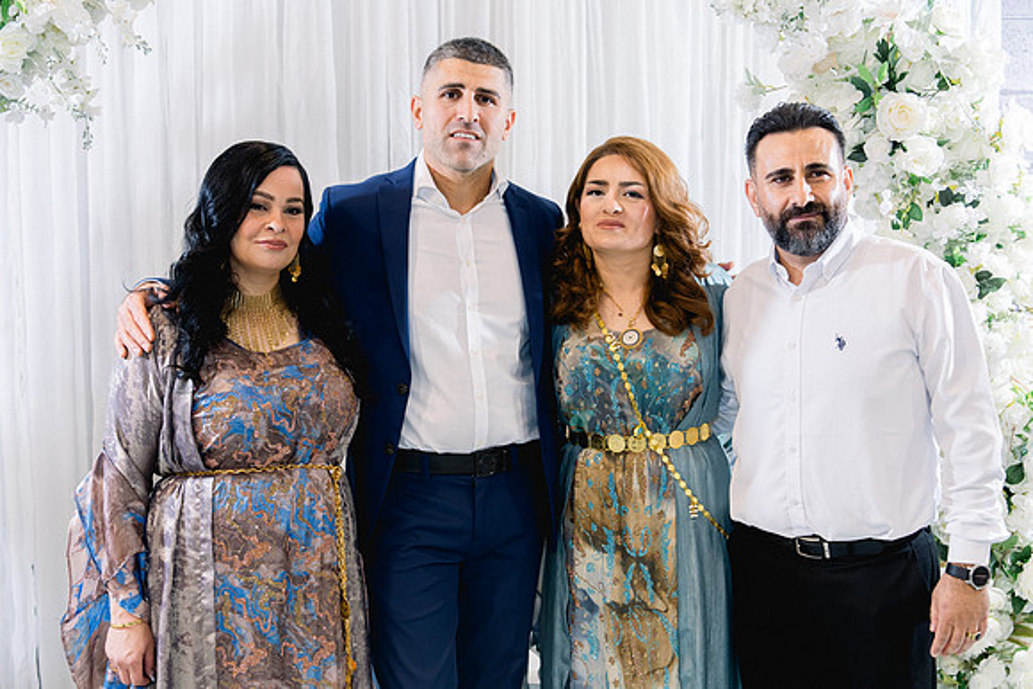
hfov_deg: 39.6
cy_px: 344
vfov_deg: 27.0
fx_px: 1435
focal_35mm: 50
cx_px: 516
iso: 800
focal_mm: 50
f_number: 2.8
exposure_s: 1/160
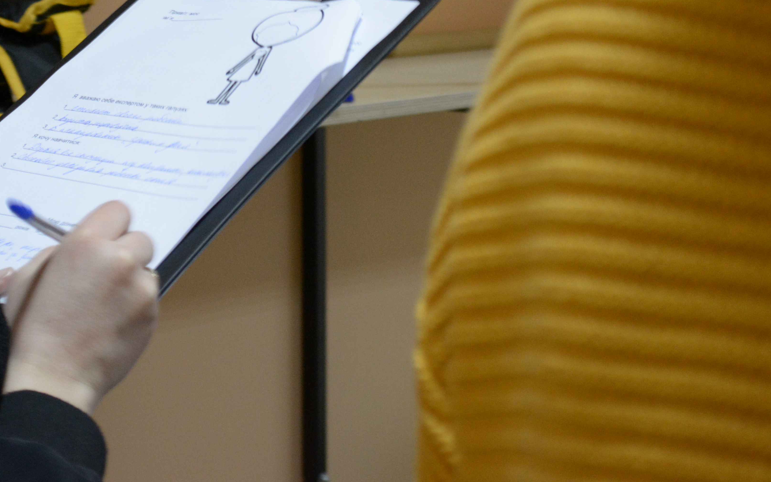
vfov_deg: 9.5
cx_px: 82
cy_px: 25
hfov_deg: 15.1
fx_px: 2879
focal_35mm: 137
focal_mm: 48
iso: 1600
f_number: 5.3
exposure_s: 1/15
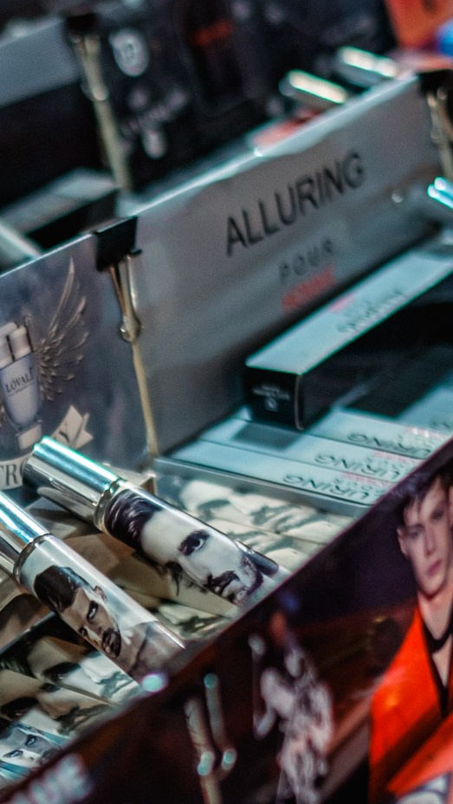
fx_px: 2155
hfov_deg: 11.8
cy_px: 548
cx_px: -65
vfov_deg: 21.1
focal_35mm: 101
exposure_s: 1/125
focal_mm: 23
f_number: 1.4
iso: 400
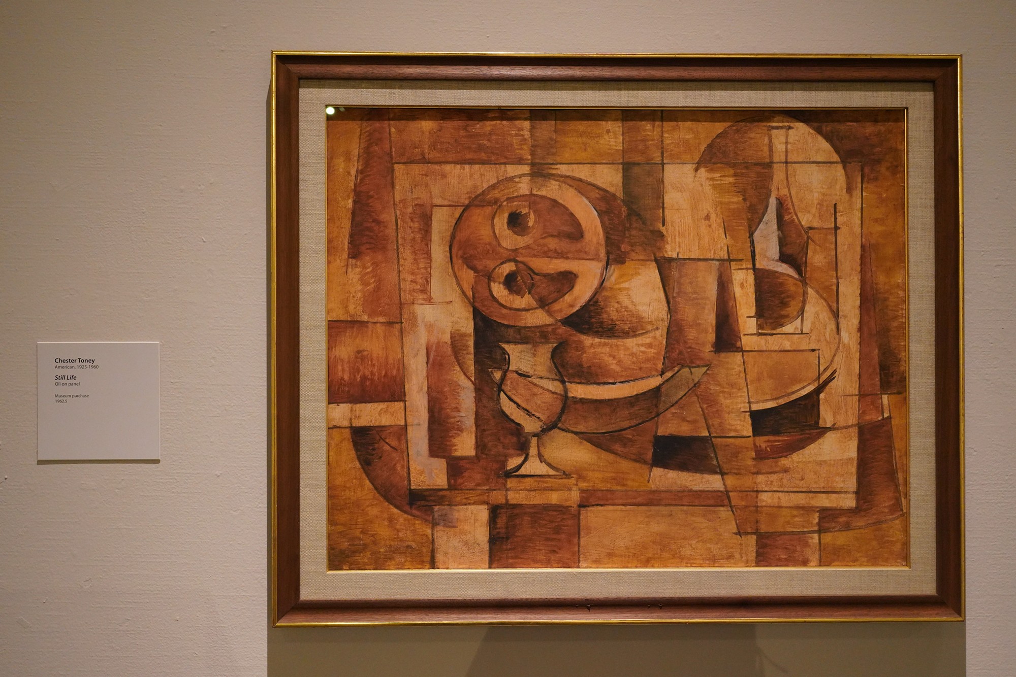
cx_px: 508
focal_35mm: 42
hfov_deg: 46.4
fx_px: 1185
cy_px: 338
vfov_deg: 31.9
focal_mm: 42
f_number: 5.6
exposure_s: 1/100
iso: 6400
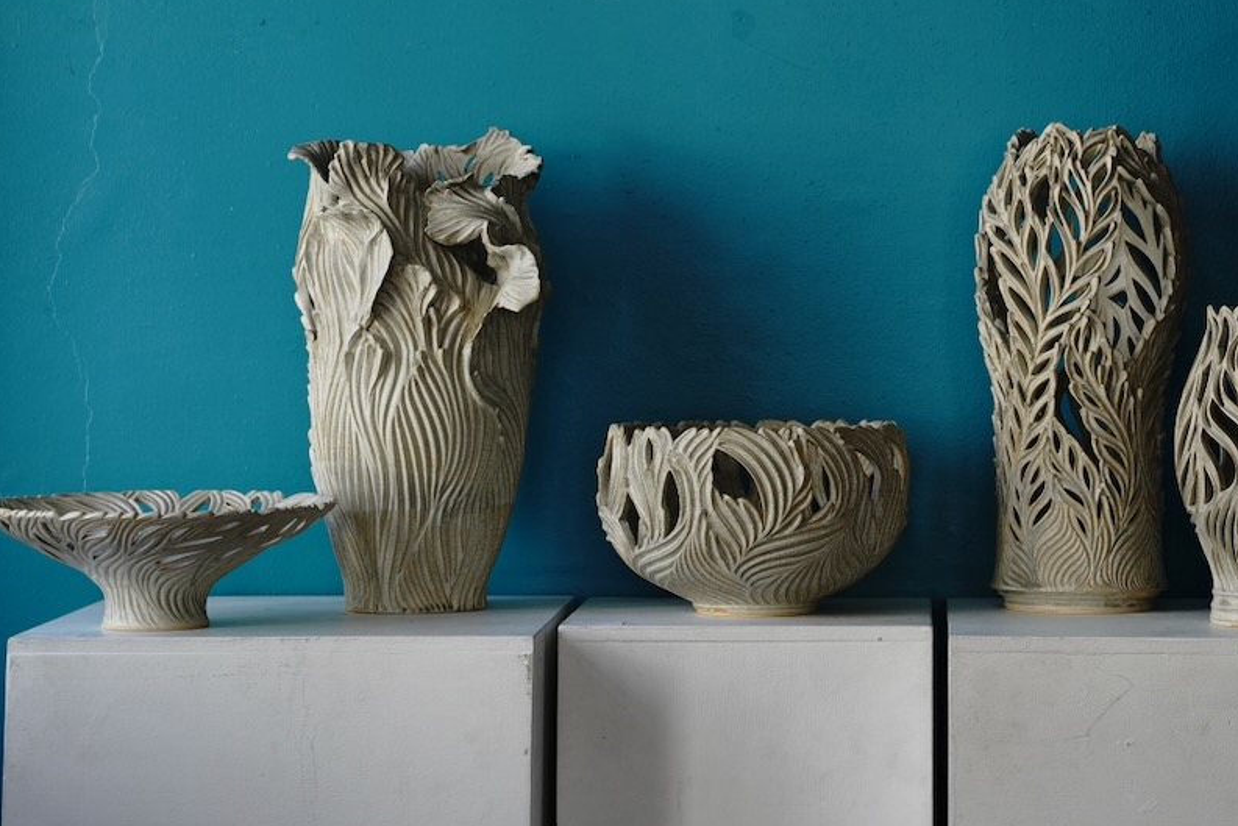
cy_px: 197
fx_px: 4162
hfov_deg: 16.8
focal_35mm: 121
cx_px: 920
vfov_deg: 11.3
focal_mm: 75
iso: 400
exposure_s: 1/100
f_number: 6.3
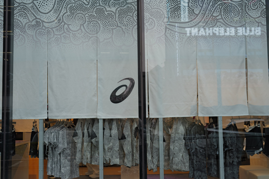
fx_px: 321
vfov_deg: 31.2
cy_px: 90
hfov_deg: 45.5
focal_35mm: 43
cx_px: 134
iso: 100
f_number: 3.5
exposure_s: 1/160
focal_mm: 43
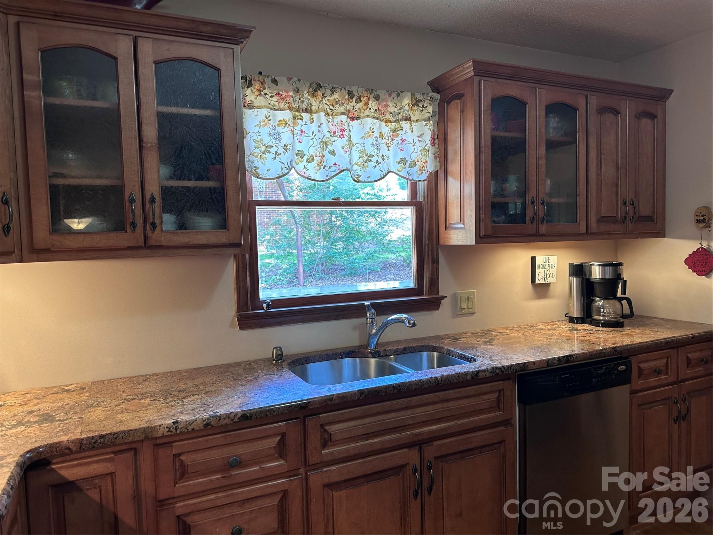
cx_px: 356
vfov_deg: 56.8
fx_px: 494
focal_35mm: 24
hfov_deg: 71.6
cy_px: 268
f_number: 1.78
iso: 160
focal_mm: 6.86
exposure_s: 1/60
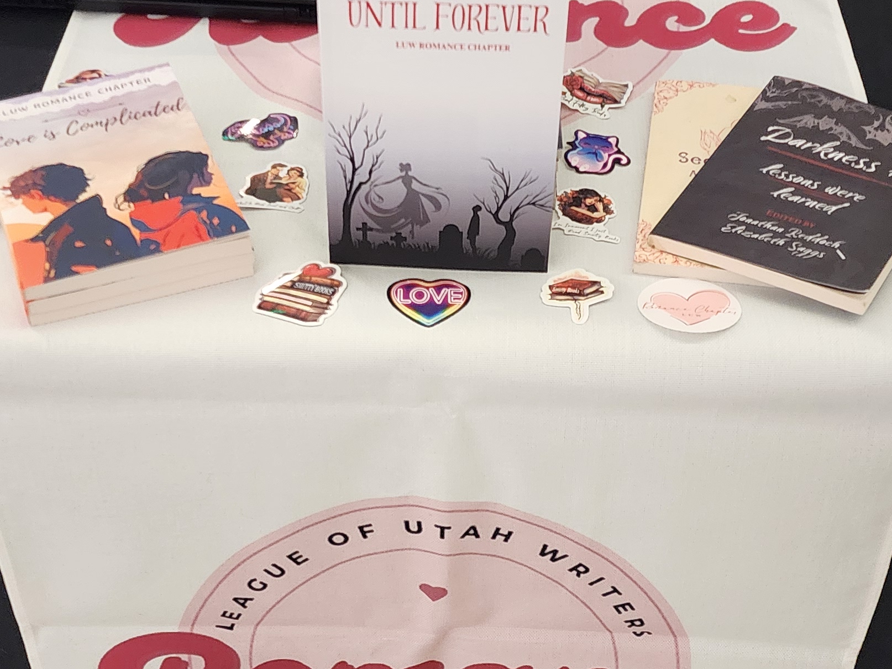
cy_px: 429
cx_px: 469
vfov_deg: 25.6
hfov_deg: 33.8
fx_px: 1469
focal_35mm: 57
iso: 800
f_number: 1.8
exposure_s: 1/120
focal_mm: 6.4
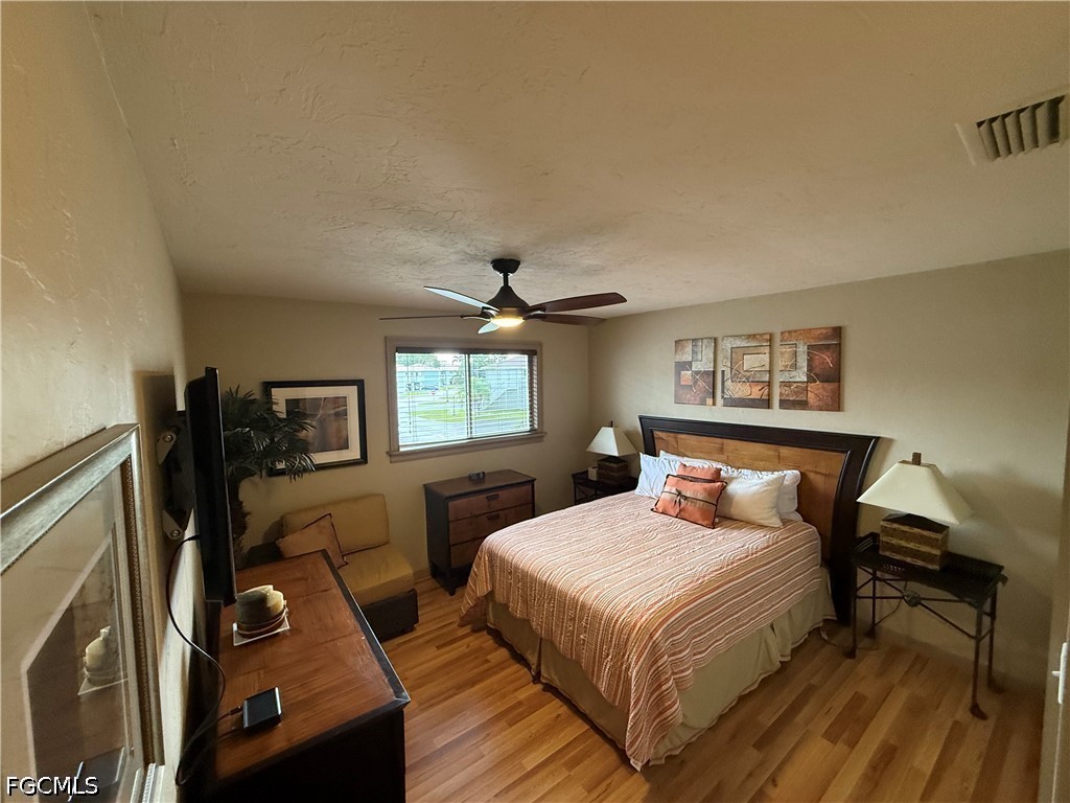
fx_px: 433
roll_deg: +1.0
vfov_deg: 85.7
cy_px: 402
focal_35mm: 14
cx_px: 535
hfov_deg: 102.1
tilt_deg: -4.6
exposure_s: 1/120
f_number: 2.2
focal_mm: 2.22
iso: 320
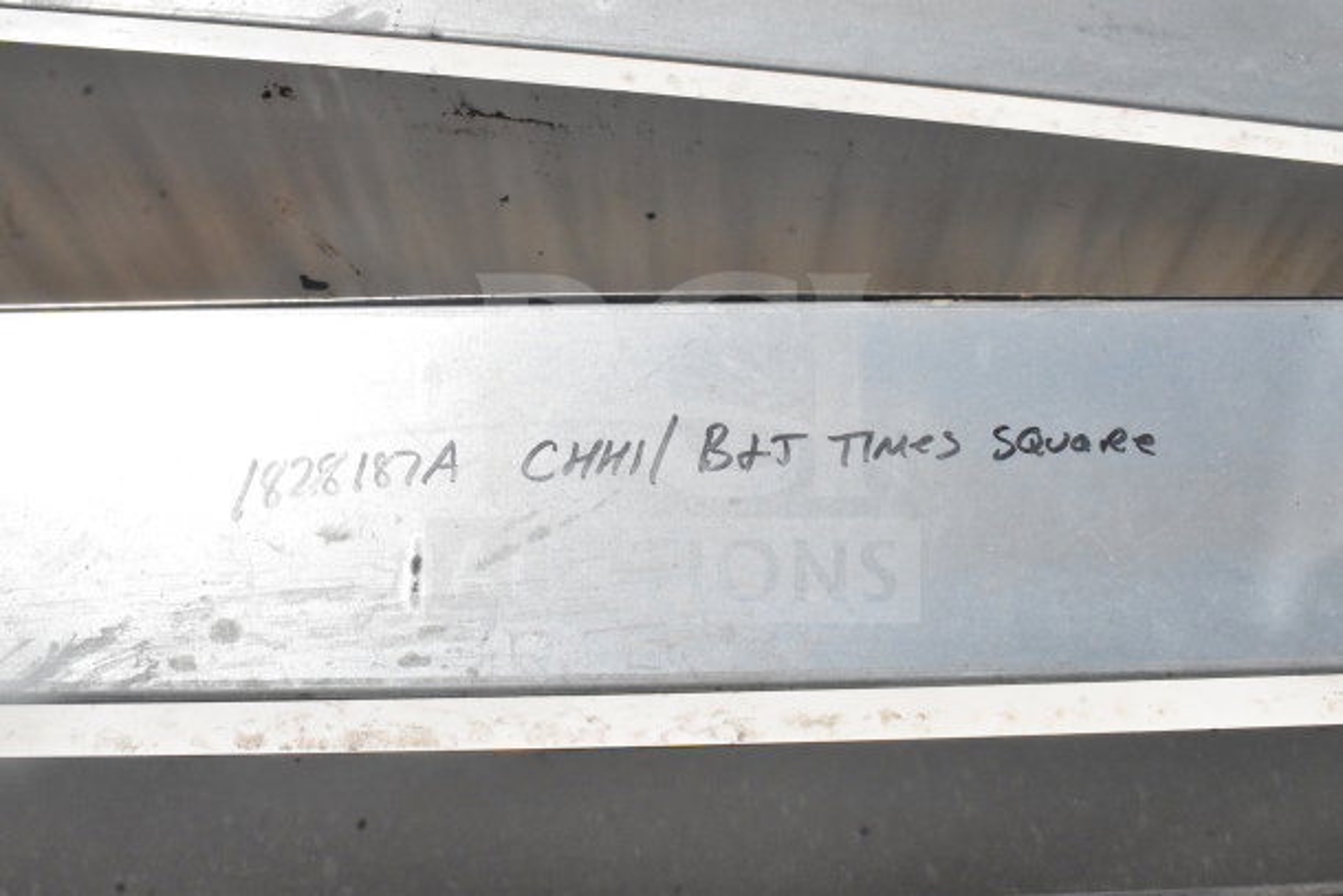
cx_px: 672
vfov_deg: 36.9
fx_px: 1343
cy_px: 448
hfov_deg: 53.1
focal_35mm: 36
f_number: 25
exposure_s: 1/4000
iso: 5600
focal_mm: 24
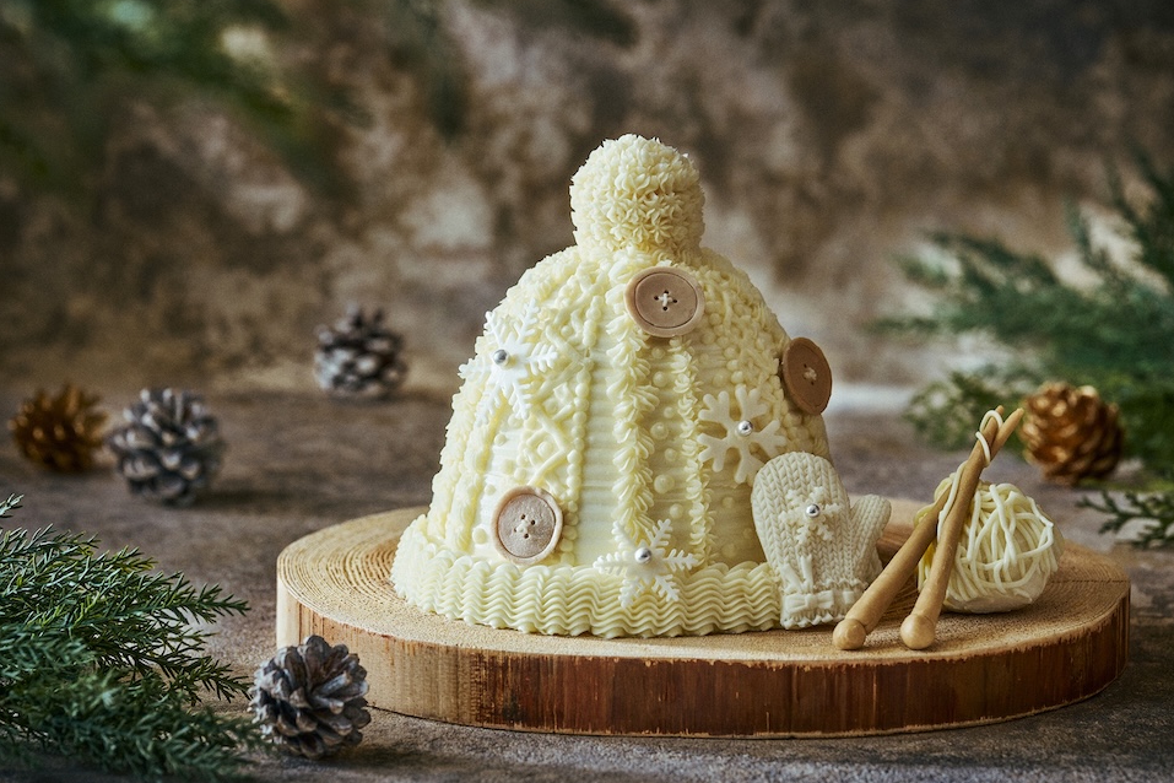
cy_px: 398
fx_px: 5315
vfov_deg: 8.4
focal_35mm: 163
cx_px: 599
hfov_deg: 12.6
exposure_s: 1/200
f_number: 5.6
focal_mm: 156
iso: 160
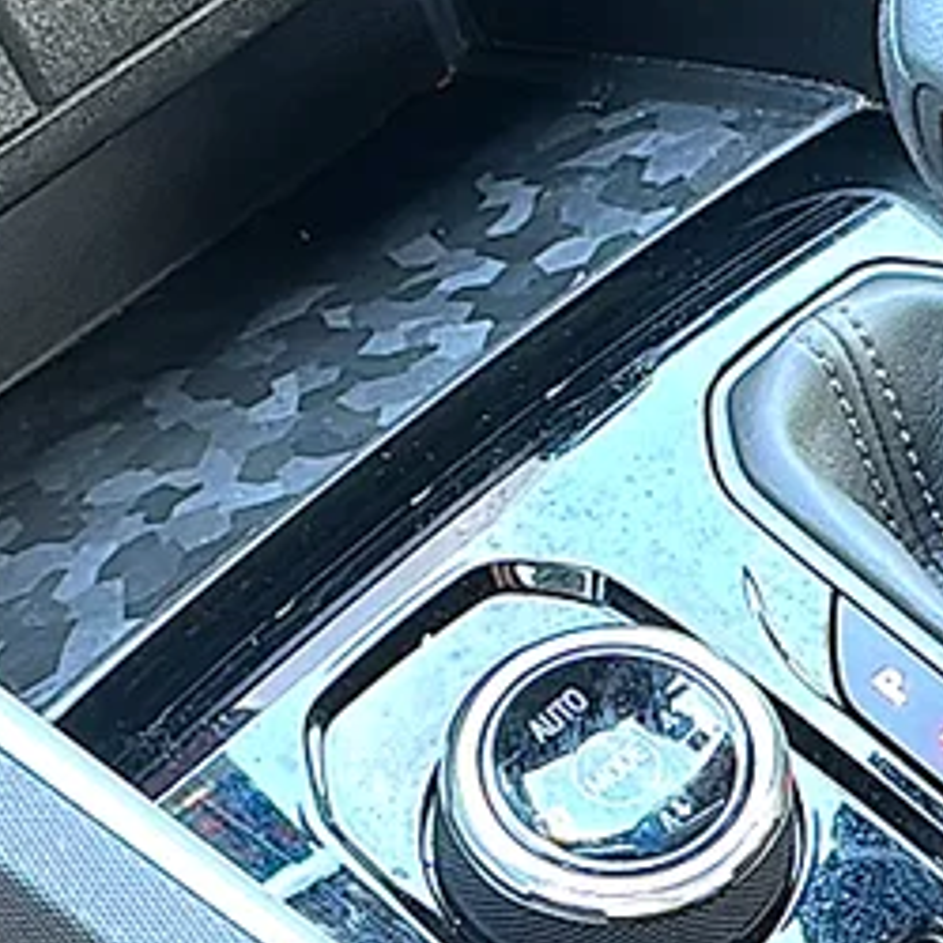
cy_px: 696
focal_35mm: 104
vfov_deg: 16.7
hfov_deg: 16.4
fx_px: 3205
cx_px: 962
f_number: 1.78
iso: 160
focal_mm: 6.86
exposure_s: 1/40
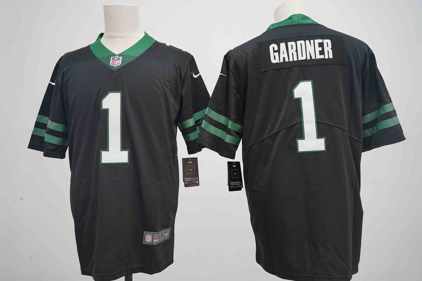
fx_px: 328
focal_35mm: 28
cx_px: 211
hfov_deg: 65.5
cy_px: 140
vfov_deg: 46.4
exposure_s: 1/160
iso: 1600
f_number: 3.2
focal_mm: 28
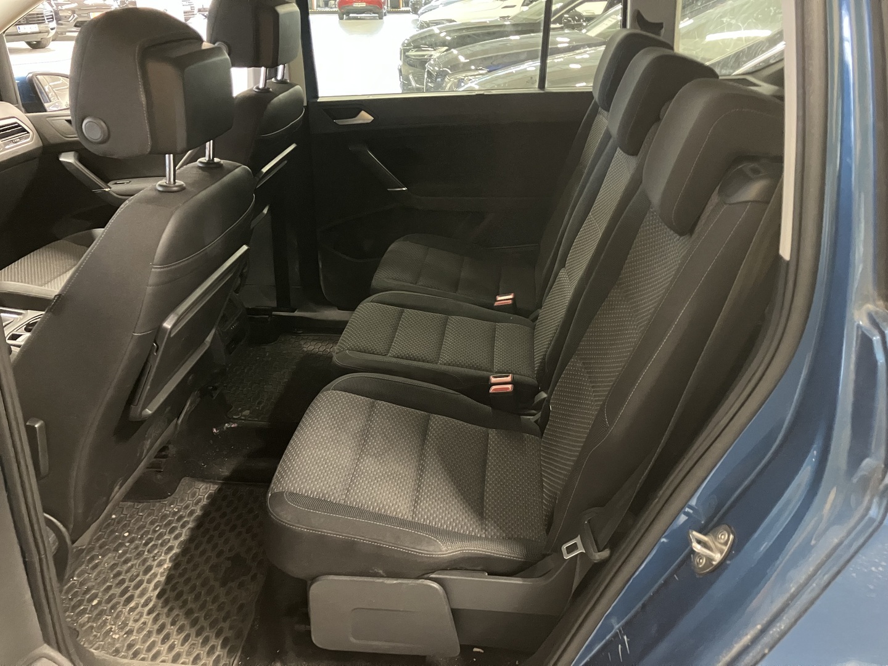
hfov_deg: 63.4
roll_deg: +1.0
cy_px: 333
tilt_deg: -24.2
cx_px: 444
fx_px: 718
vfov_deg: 49.7
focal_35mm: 28
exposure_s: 1/24
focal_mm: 3.99
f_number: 1.8
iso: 640
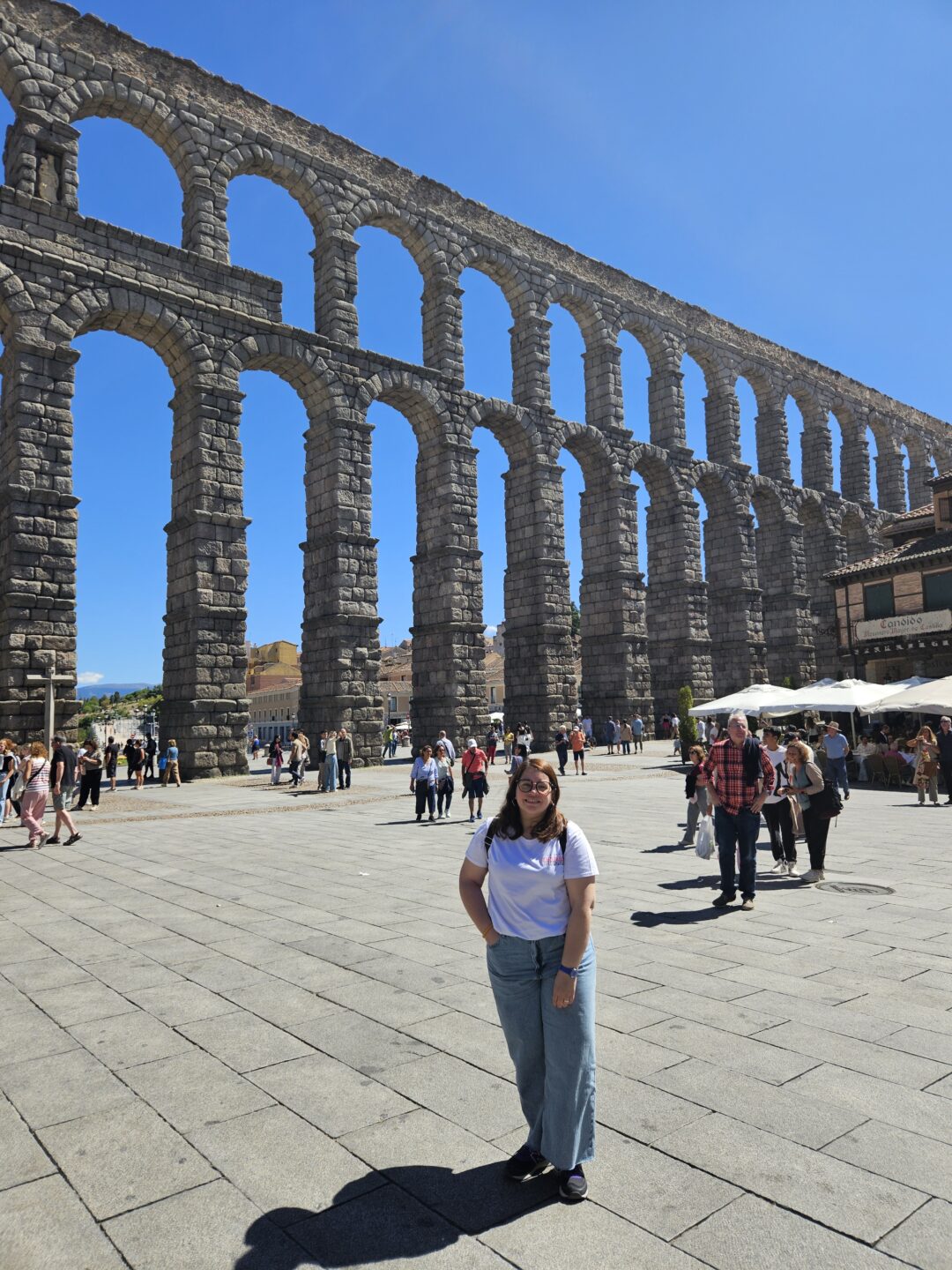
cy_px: 635
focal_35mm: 23
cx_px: 476
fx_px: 843
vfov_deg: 73.9
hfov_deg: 58.9
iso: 25
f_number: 1.8
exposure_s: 1/1457
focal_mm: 5.4
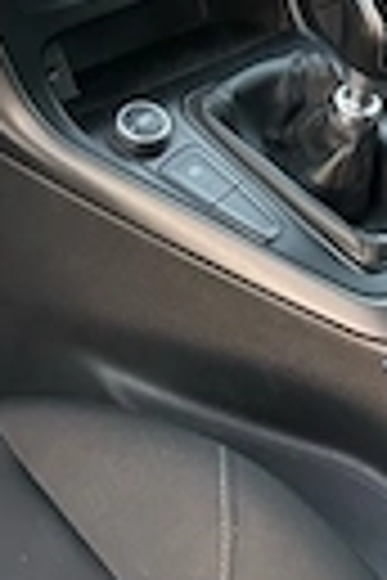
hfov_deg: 14.9
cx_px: 616
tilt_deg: -33.4
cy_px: 144
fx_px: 1354
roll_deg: -13.5
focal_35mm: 84
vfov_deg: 23.9
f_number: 1.5
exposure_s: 1/40
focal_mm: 5.7
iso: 500
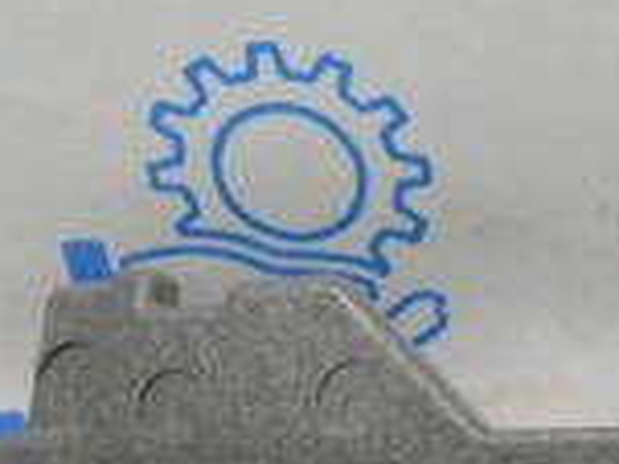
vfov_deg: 13.4
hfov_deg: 15.6
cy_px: 96
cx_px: 1074
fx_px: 1965
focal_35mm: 110
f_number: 20
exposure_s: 1/20
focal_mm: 18
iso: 6400
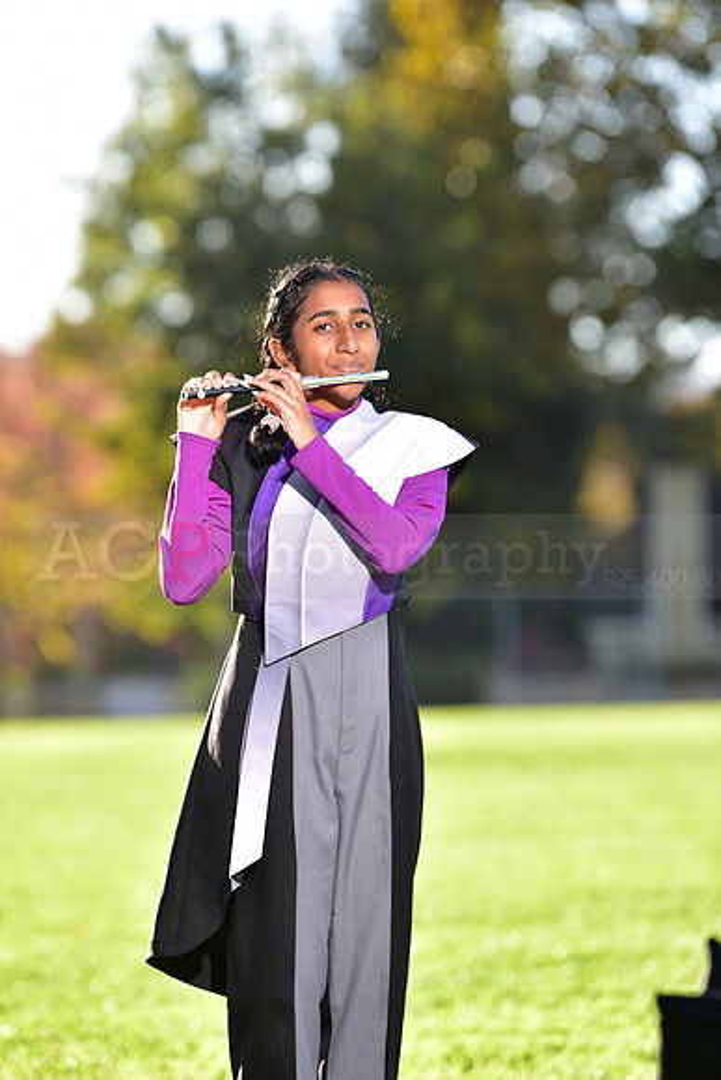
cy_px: 540
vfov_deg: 10.3
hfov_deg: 6.9
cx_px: 360
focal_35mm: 200
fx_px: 6004
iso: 80
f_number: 4
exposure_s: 1/200
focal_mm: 200
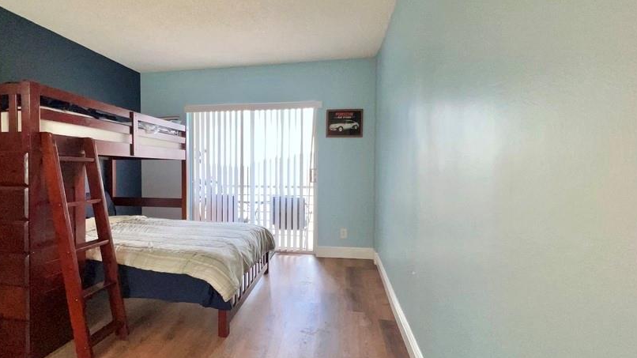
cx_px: 268
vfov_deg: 61.0
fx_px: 304
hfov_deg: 91.9
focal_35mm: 18
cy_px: 176
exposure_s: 1/121
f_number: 1.8
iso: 125
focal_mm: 1.57
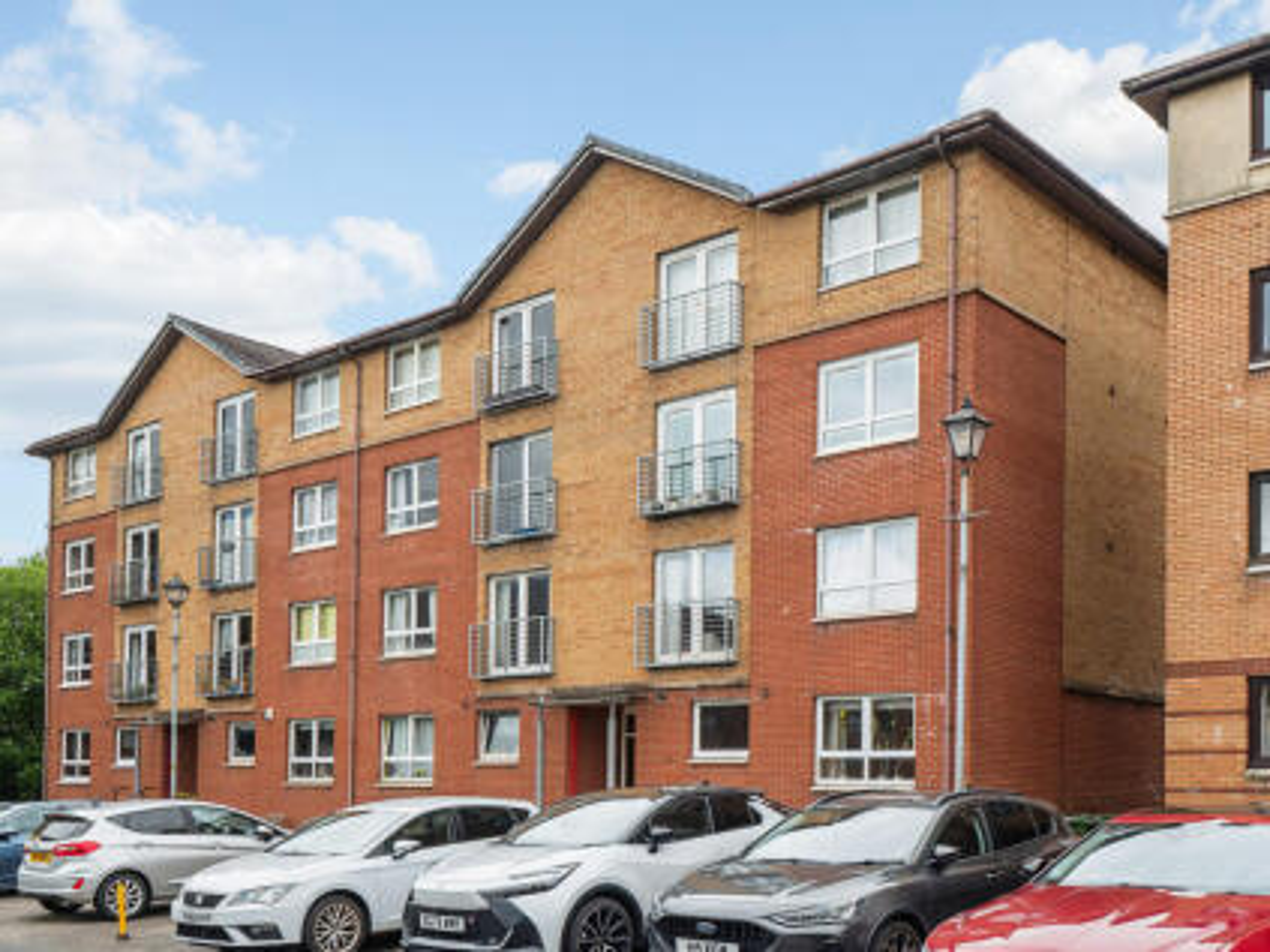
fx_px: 1320
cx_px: 635
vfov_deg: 39.6
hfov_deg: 51.4
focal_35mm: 36
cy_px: 476
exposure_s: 1/125
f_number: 8
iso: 400
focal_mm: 18
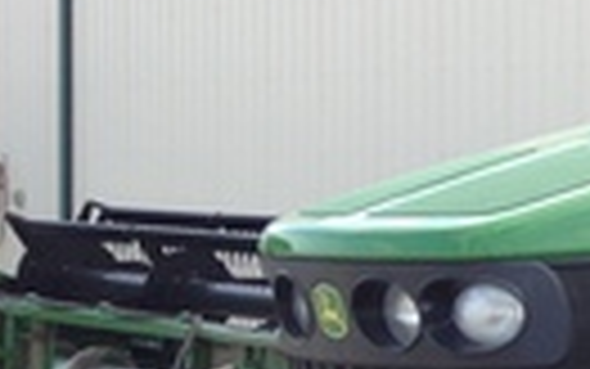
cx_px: 1221
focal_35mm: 154
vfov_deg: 8.5
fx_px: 2477
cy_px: 342
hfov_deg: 11.9
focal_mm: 4.28
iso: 64
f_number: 2.4
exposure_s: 1/345
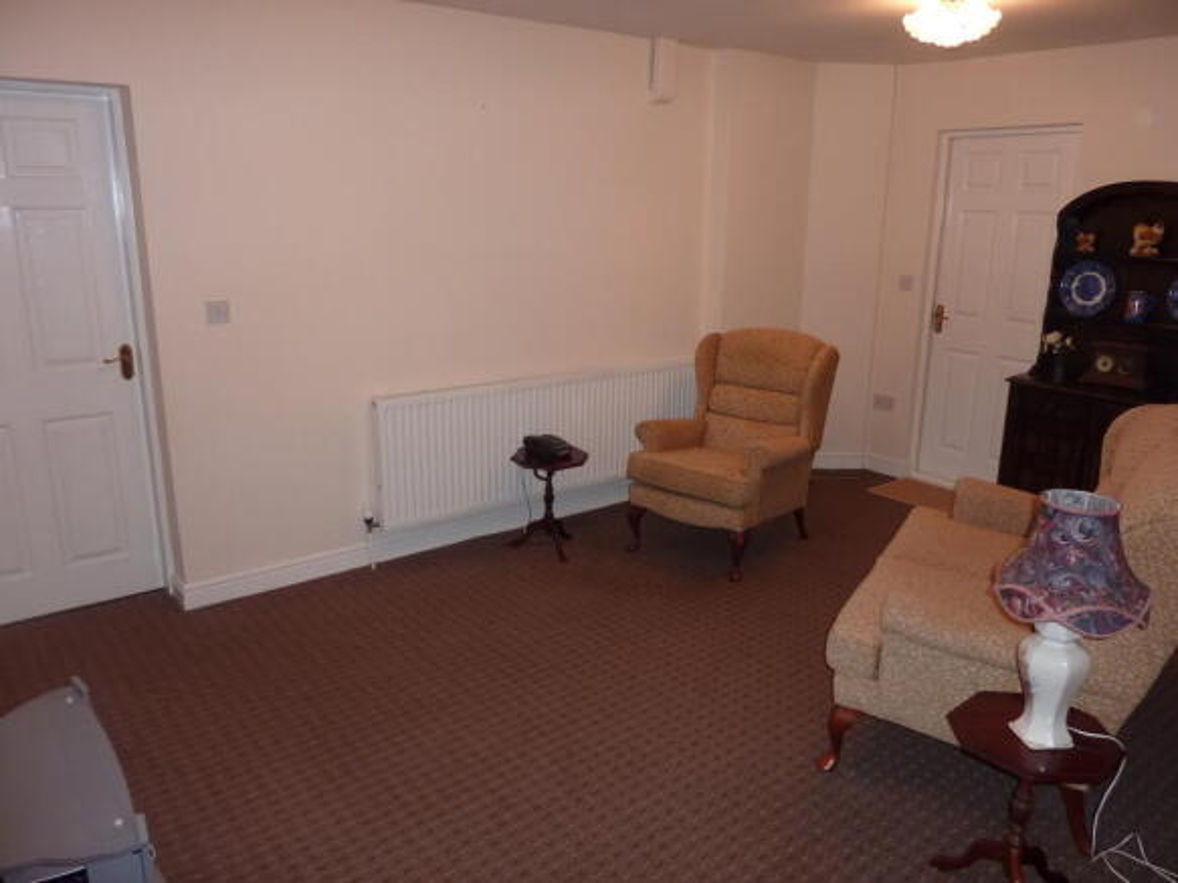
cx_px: 589
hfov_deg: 69.4
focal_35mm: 25
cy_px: 442
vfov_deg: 54.9
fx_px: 851
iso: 200
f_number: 3.3
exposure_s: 1/30
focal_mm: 4.1
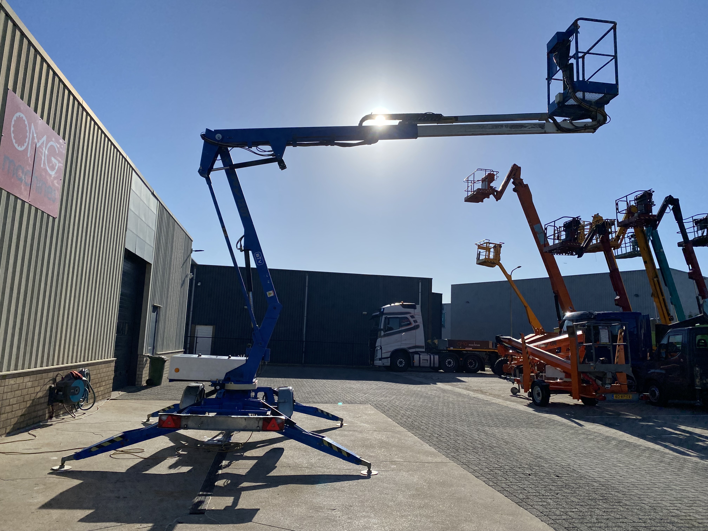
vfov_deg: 53.1
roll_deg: -2.6
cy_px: 266
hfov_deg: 67.3
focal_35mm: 26
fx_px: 532
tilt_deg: +8.3
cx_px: 354
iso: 32
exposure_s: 1/6757
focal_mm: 4.25
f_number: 1.8
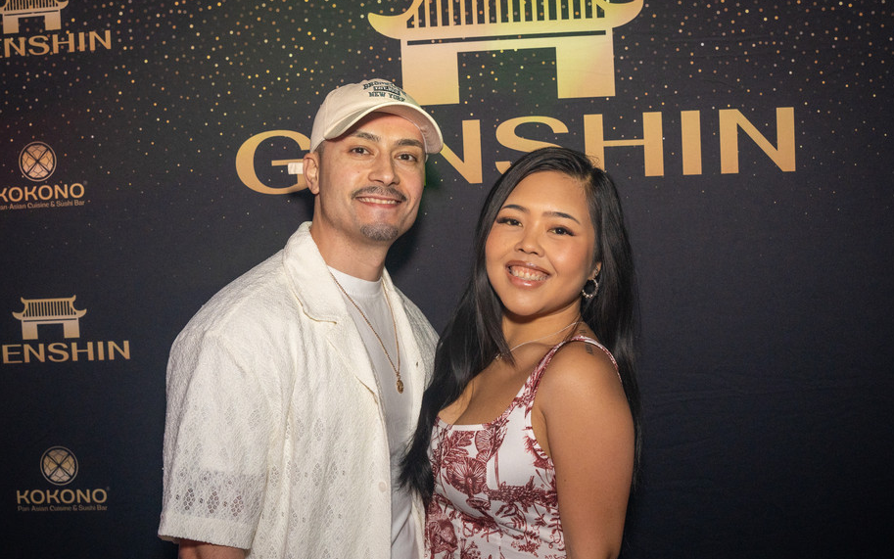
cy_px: 343
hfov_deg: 49.3
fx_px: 975
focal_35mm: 40
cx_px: 438
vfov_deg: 31.9
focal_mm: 26.6
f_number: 4
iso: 1250
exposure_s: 1/125
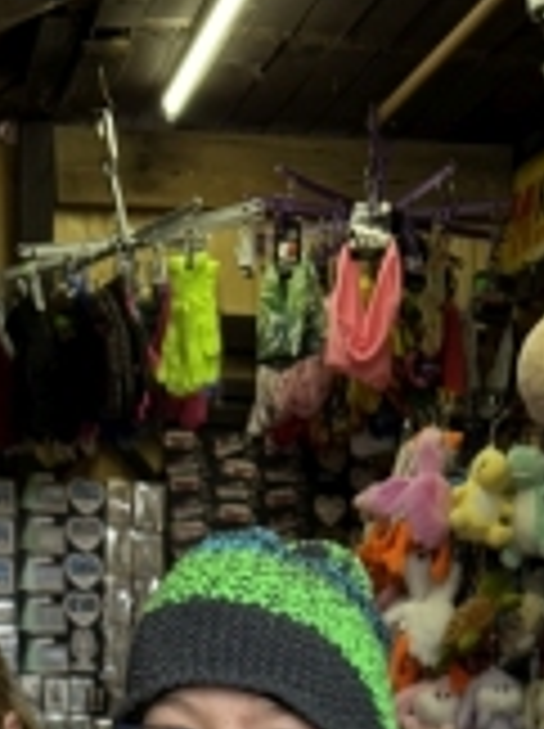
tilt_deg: -16.0
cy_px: 1215
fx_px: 1870
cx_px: 346
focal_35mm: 89
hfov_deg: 16.5
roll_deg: -2.0
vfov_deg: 18.4
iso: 125
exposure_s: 1/121
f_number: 1.78
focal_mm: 6.86
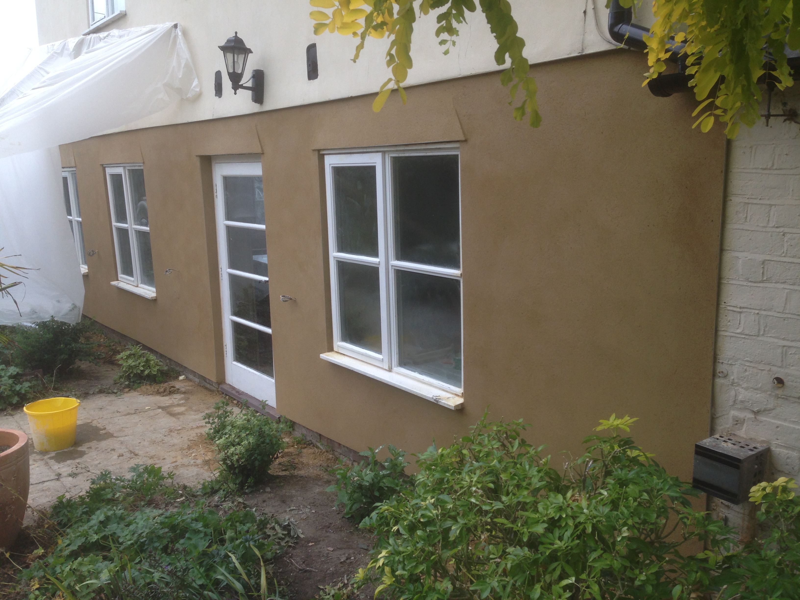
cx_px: 400
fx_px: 763
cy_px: 300
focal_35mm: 33
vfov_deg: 42.9
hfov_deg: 55.4
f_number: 2.4
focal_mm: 4.12
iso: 50
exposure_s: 1/138
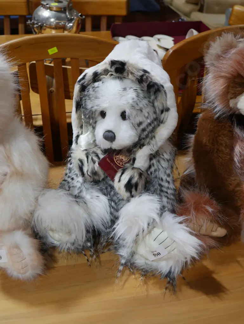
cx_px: 122
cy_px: 162
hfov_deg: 36.0
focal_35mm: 40
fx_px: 376
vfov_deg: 46.8
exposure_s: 1/60
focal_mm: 20
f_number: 4.5
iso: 320
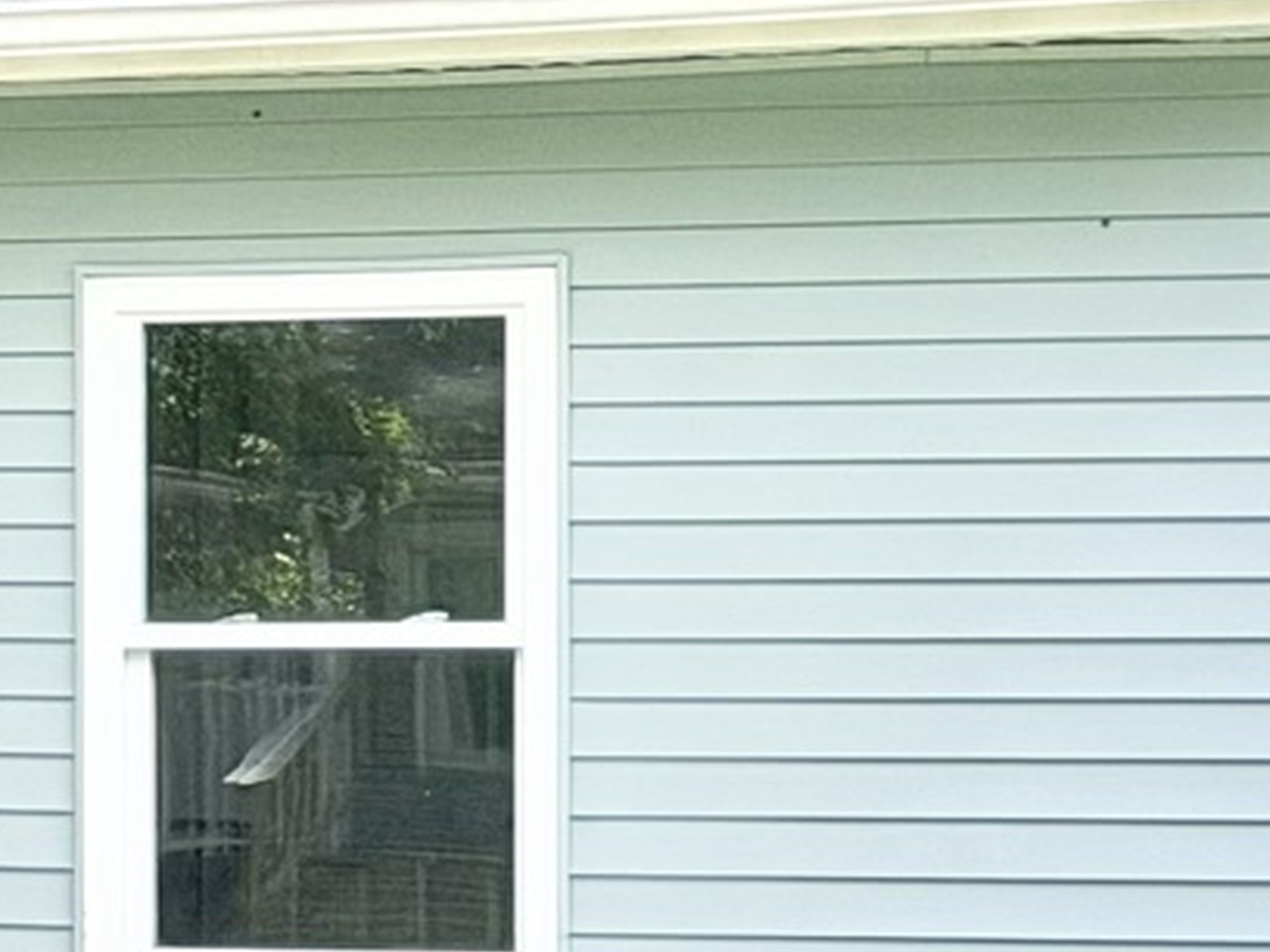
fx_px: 8695
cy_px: 625
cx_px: 81
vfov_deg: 6.3
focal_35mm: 237
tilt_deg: -0.7
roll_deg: +0.2
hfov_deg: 8.3
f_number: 1.78
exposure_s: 1/1027
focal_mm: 6.76
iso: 80
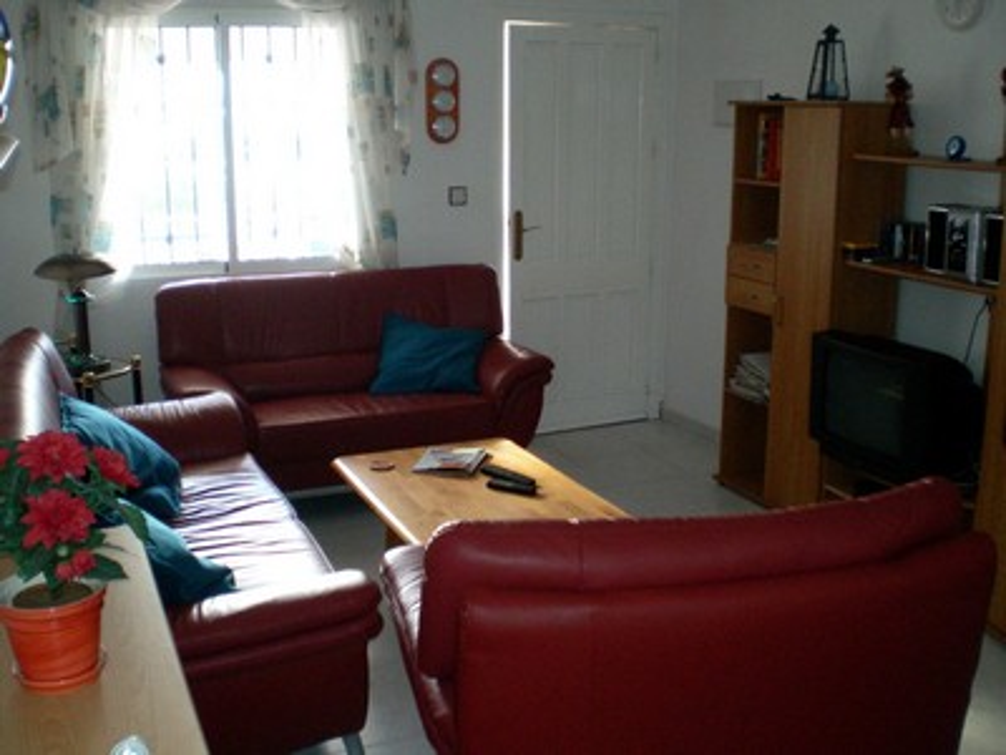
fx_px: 1104
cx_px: 503
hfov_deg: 49.0
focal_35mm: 38
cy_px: 378
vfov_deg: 37.7
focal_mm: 6.3
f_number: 3.1
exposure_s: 1/30
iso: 200
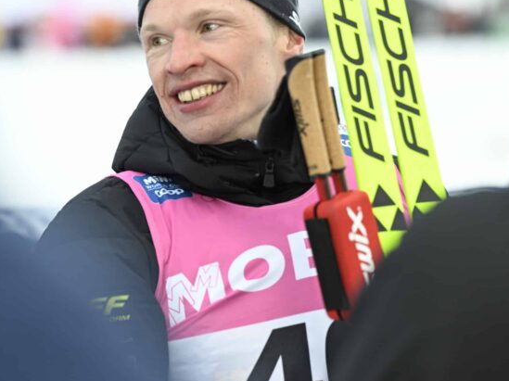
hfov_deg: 7.3
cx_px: 207
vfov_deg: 5.5
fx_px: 3968
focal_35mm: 270
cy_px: 166
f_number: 4.5
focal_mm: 200
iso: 1250
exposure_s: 1/800
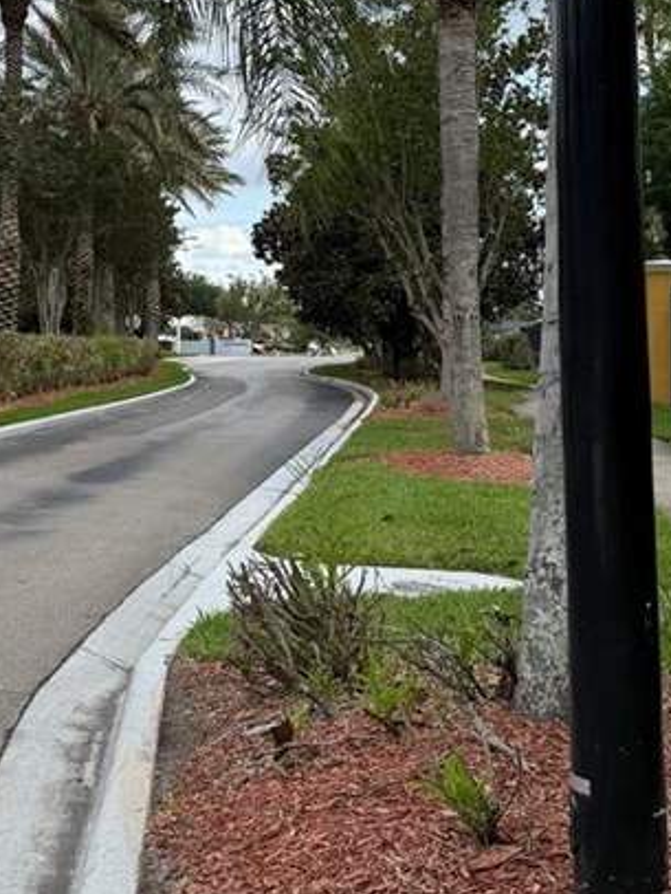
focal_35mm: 63
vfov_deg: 30.2
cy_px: 227
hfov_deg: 22.8
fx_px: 1627
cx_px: 88
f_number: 1.78
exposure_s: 1/2299
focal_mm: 6.76
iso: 80
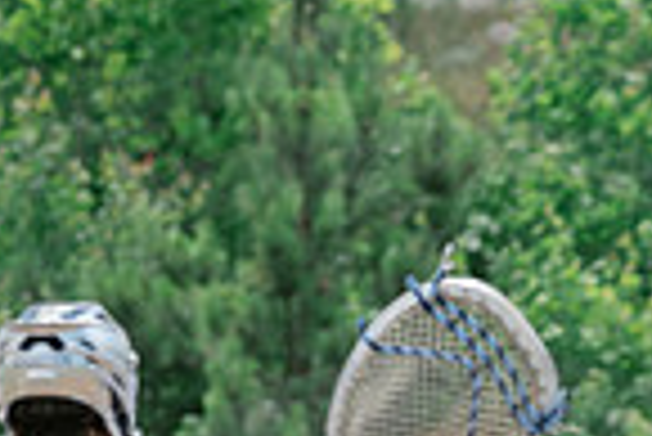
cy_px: 812
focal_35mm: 1103
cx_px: 942
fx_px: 19996
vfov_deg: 1.2
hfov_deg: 1.9
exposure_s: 1/1250
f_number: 4.5
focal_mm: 200
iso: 250
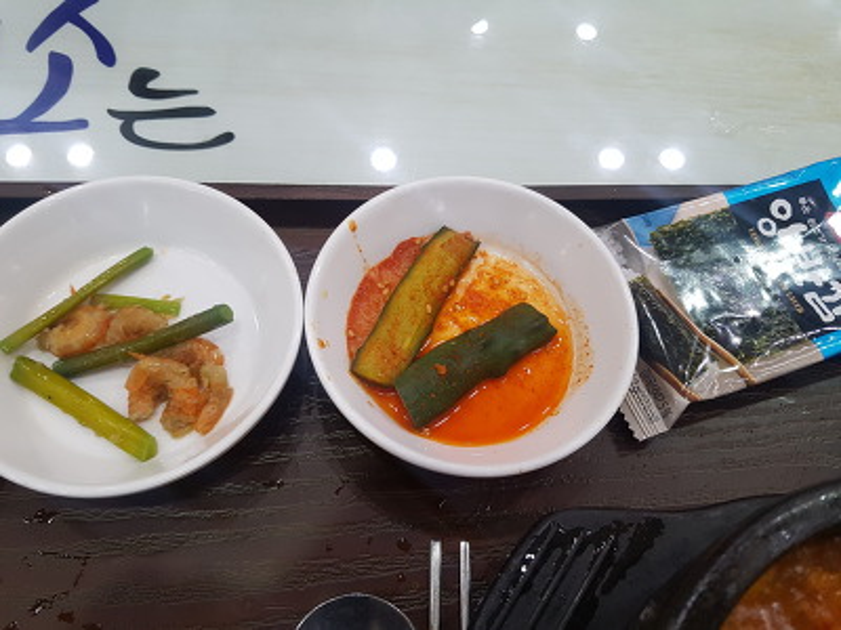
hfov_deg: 67.3
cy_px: 315
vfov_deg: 53.1
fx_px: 632
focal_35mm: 26
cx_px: 420
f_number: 1.7
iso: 200
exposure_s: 1/40
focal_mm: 4.2
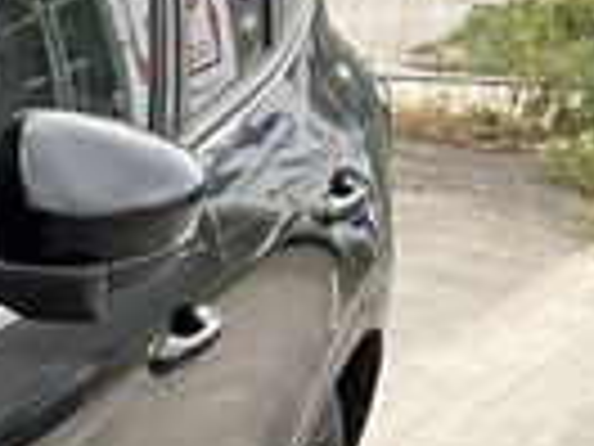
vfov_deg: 8.1
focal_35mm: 176
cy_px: 815
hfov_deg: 9.6
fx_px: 3020
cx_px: -968
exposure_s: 1/353
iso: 25
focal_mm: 3
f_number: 1.8
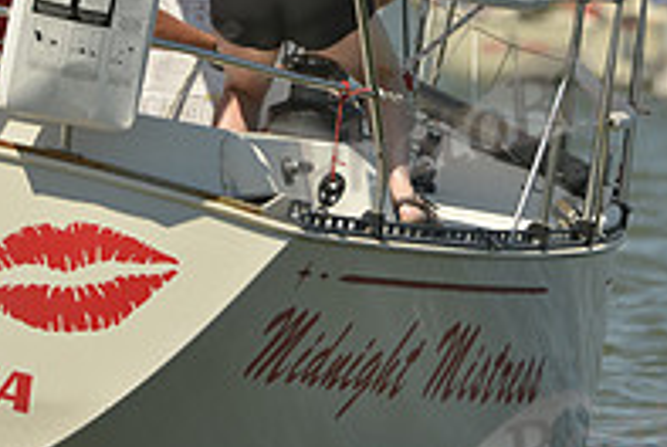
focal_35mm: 1175
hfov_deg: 1.8
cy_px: -12
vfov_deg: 1.2
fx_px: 21802
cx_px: 122
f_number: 8
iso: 200
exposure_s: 1/1000
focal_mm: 400
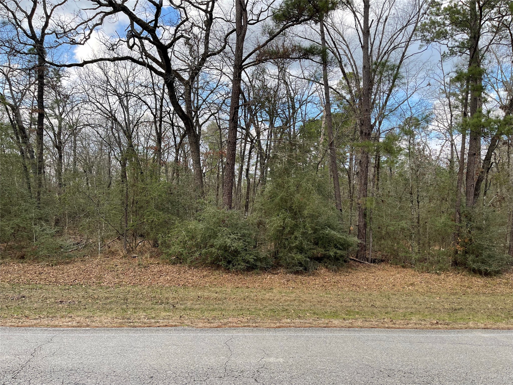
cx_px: 256
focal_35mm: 25
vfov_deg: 54.9
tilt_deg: +2.9
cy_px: 192
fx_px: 370
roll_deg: -2.2
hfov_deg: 69.4
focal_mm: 5.1
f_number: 1.6
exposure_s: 1/445
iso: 32
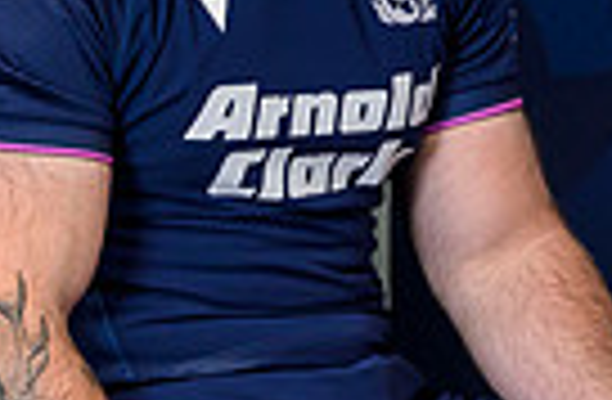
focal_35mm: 474
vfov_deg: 2.9
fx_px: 8012
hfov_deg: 4.3
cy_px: 49
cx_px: 1184
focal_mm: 100
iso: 2000
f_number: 3.5
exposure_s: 1/125
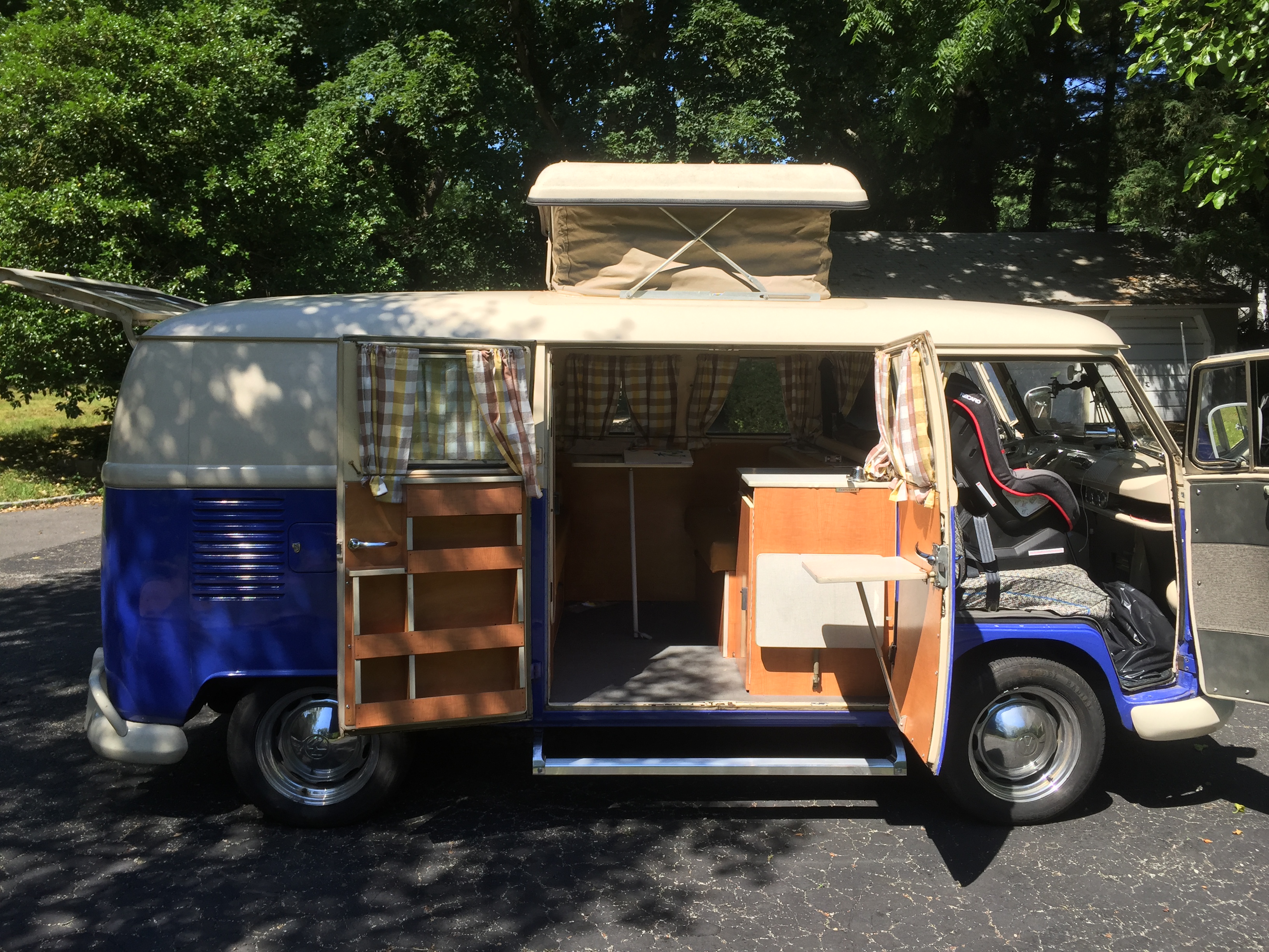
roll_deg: -0.3
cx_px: 634
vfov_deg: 48.2
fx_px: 1063
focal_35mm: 29
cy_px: 476
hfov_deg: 61.7
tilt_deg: -6.8
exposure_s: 1/1041
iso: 32
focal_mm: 4.15
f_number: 2.2
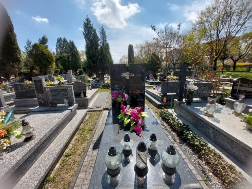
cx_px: 126
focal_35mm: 13
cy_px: 94
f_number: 2.2
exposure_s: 1/1475
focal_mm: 1.74
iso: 50
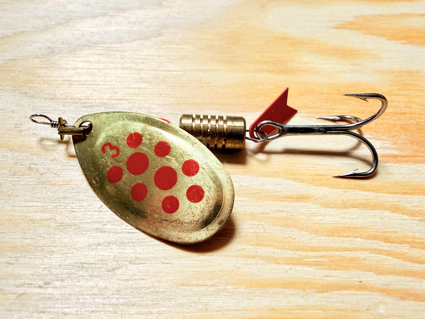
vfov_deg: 56.8
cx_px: 212
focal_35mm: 24
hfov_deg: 71.6
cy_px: 160
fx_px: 295
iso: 1000
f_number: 2.2
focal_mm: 2.22
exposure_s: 1/50
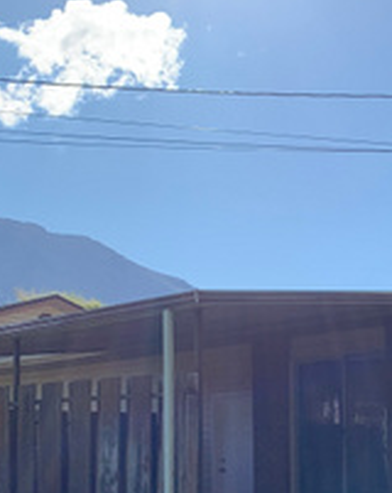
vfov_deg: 22.9
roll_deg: +1.6
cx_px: 571
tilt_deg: +1.3
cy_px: 464
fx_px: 1178
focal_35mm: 81
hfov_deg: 17.2
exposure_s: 1/1916
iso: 25
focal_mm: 4.25
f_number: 1.8
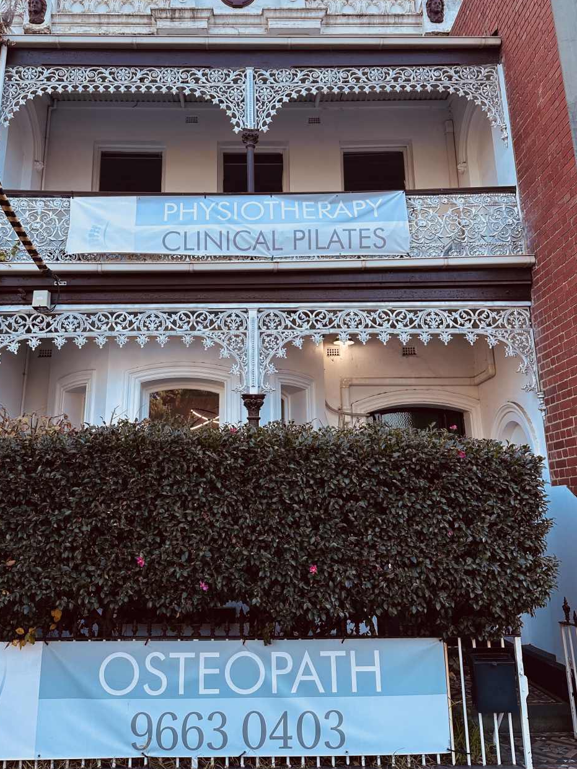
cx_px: 251
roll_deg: -0.3
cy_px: 328
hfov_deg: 48.1
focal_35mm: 29
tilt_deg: +16.1
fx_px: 644
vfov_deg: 61.4
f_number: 1.78
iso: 80
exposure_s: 1/376
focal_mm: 6.86
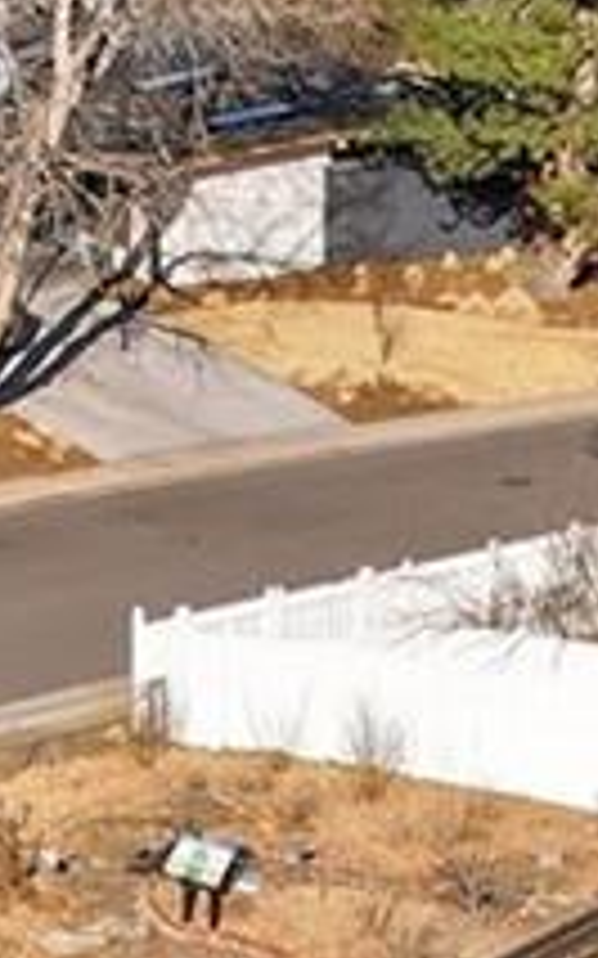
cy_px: 1415
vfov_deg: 11.9
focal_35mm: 168
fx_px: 4384
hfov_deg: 7.8
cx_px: 459
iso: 100
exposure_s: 1/160
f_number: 2.8
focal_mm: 8.4
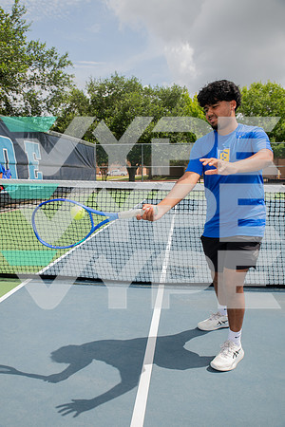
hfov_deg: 43.6
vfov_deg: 61.9
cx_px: 142
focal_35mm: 30
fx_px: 356
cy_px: 214
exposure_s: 1/320
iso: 100
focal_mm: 30
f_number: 7.1
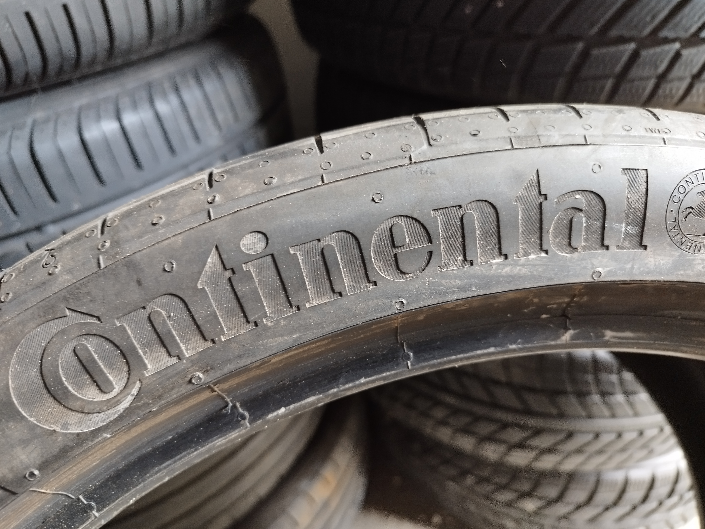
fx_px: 509
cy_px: 264
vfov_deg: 54.9
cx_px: 352
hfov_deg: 69.4
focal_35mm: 25
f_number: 1.89
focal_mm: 5.95
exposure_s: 1/33.3
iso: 350
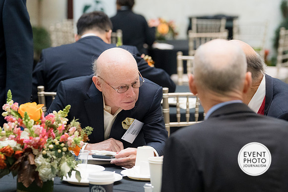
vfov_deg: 9.3
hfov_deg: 14.0
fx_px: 1175
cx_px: 144
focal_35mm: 147
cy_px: 96
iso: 2800
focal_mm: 98
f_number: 3.2
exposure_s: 1/160
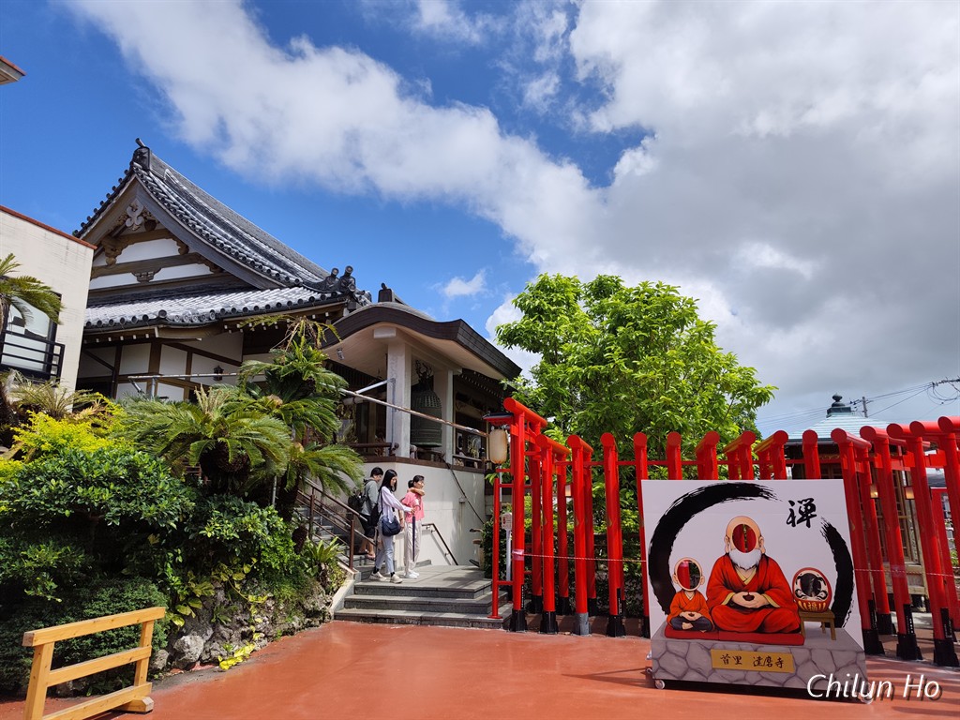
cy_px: 360
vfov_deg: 58.9
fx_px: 638
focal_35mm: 23
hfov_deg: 73.9
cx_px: 480
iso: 80
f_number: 1.7
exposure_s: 1/2000
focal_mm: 6.07
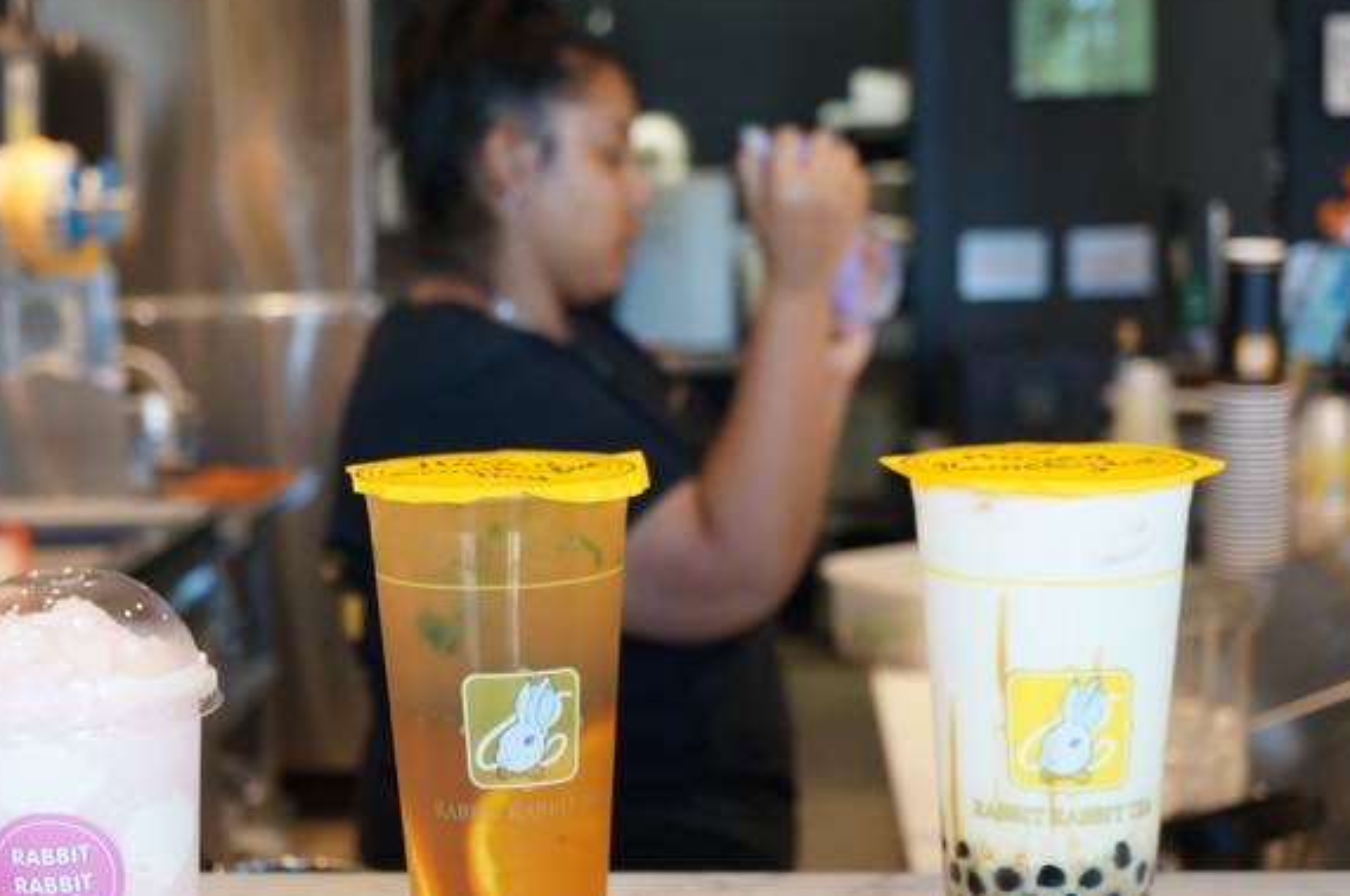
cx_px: 475
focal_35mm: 63
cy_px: 498
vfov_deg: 21.5
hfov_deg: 31.7
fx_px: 2359
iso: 500
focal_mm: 30
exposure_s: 1/60
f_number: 4
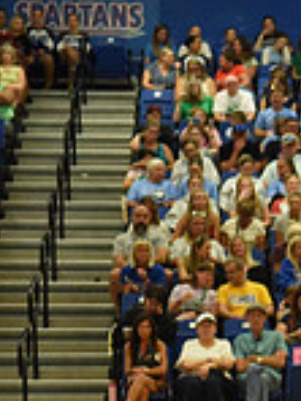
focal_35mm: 264
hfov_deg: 5.4
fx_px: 3061
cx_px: 754
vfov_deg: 7.5
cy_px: 451
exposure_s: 1/1000
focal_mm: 70
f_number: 2.8
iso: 8000
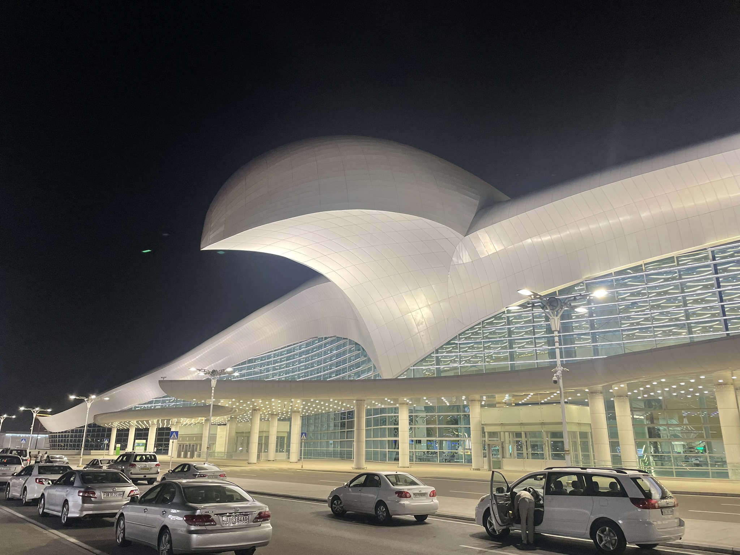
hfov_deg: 67.3
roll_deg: -0.3
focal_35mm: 26
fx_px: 556
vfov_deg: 53.1
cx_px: 370
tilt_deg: +17.5
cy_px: 278
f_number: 1.6
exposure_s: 1/100
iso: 125
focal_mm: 4.2
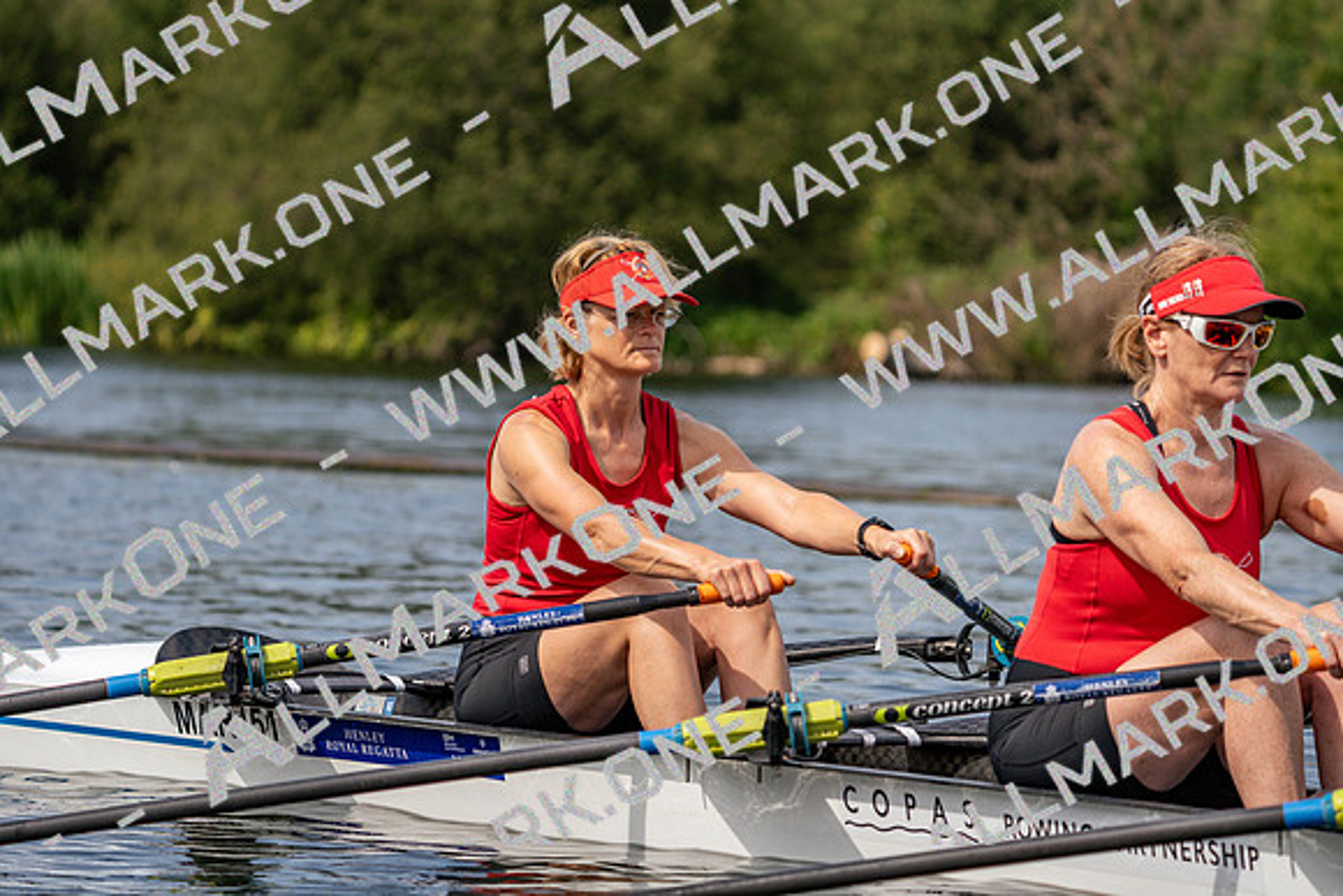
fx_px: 7463
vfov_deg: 6.9
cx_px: 672
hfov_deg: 10.3
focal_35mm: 200
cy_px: 448
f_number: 5.6
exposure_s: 1/1600
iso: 250
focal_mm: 200
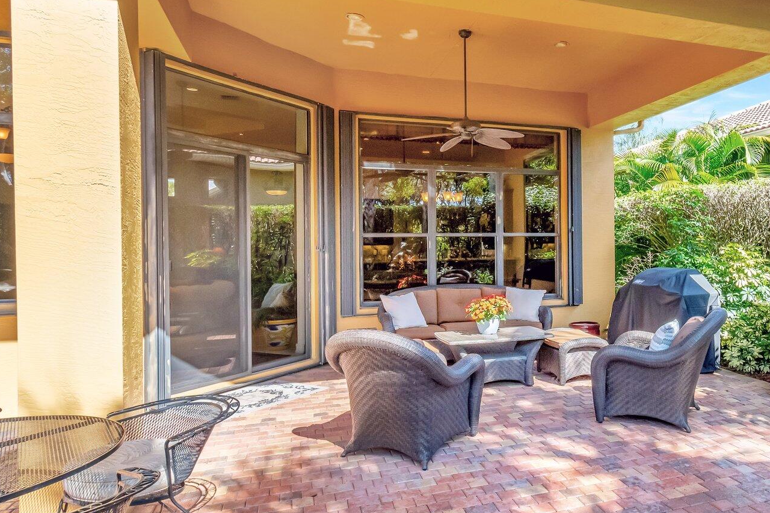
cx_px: 531
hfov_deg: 71.0
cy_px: 253
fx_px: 513
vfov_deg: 53.1
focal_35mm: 24
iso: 1000
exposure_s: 1/400
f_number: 8
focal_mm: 10
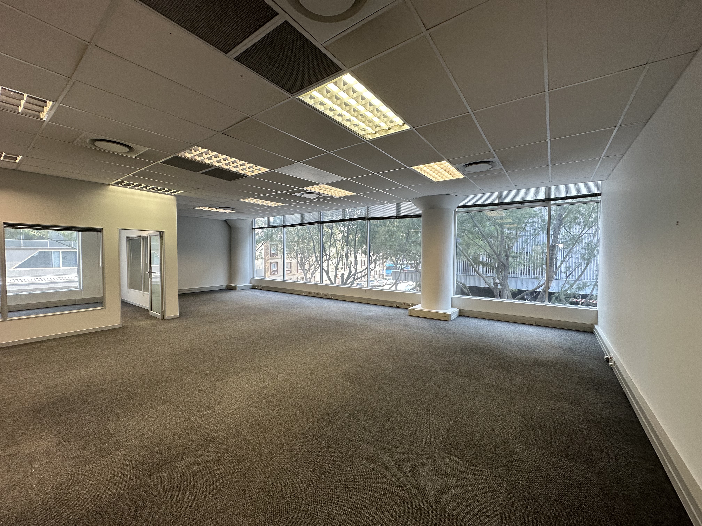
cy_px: 263
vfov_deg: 85.7
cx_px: 351
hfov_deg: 102.1
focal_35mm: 14
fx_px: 284
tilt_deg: -2.1
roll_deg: +0.0
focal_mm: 2.22
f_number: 2.2
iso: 100
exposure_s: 1/100
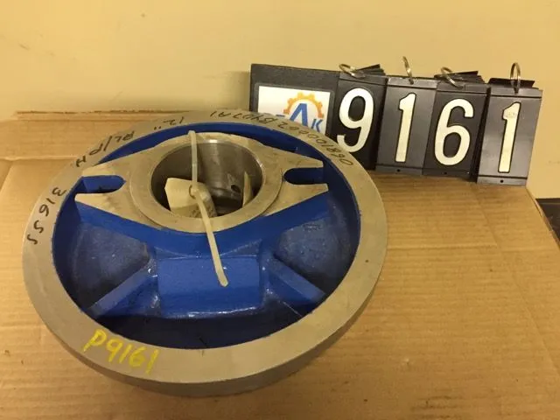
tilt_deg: -45.8
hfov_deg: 61.7
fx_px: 469
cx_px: 280
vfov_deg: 48.2
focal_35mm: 29
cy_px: 210
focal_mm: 4.15
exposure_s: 1/15
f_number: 2.2
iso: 320
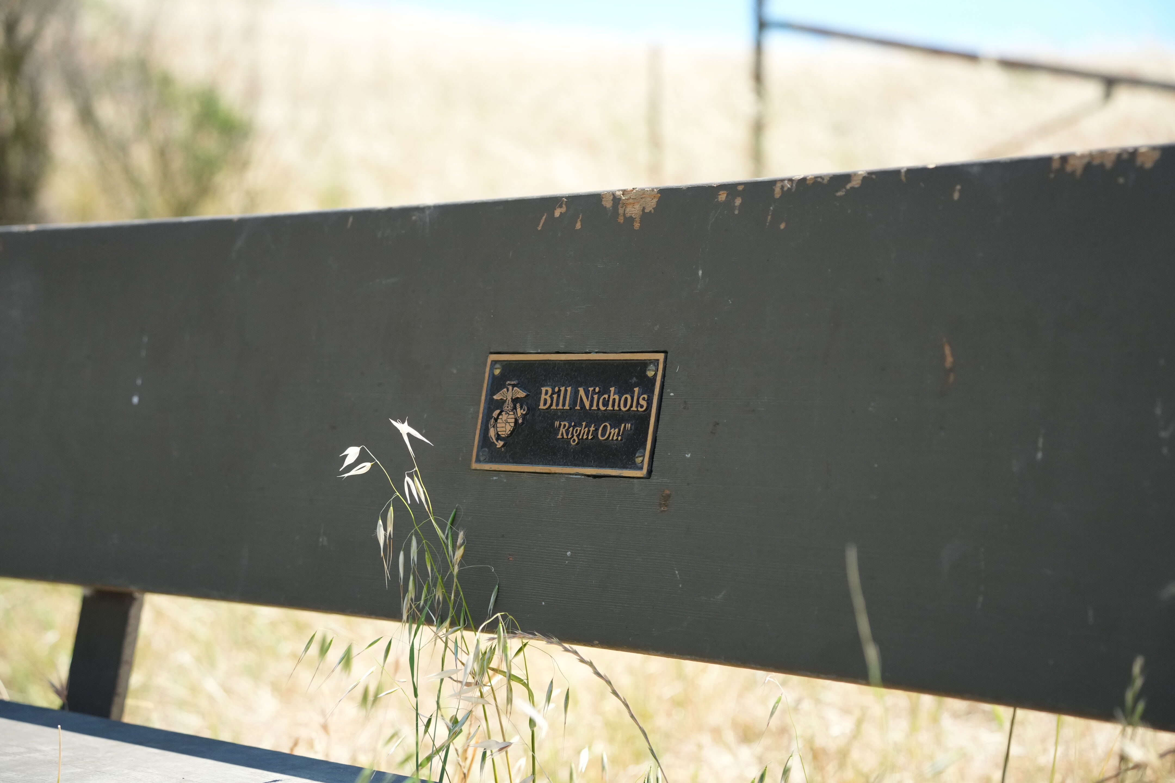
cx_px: 588
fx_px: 2676
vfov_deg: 16.7
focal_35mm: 82
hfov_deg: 24.8
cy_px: 392
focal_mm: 82
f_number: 5
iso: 2500
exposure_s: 1/3200
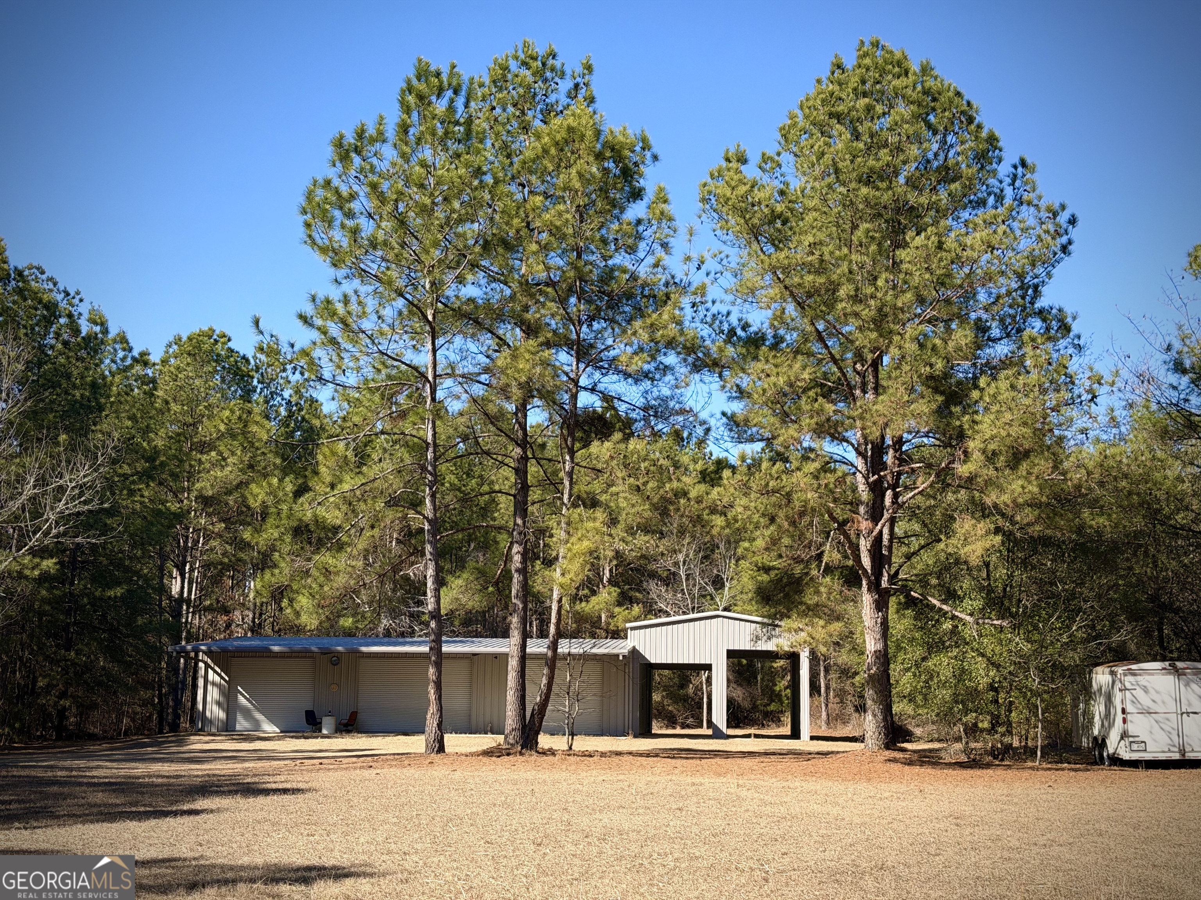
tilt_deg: +8.1
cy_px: 450
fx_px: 1665
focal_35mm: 48
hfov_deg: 39.7
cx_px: 600
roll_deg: -0.9
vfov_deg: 30.3
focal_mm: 6.76
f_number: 1.78
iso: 64
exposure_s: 1/2342
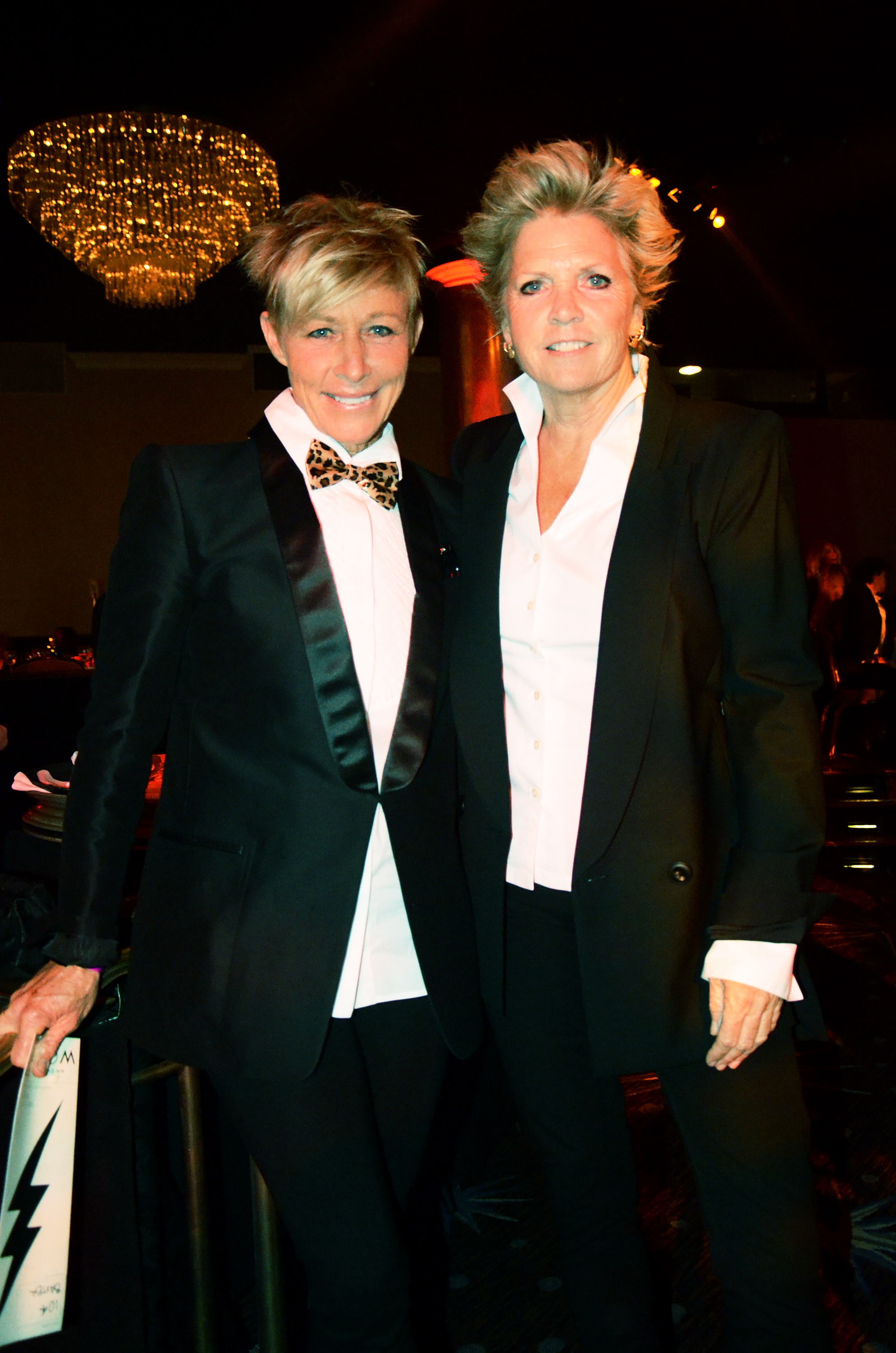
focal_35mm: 32
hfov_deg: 41.5
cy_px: 676
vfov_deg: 59.6
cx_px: 448
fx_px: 1181
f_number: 3.8
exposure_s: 1/100
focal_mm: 21
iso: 3200
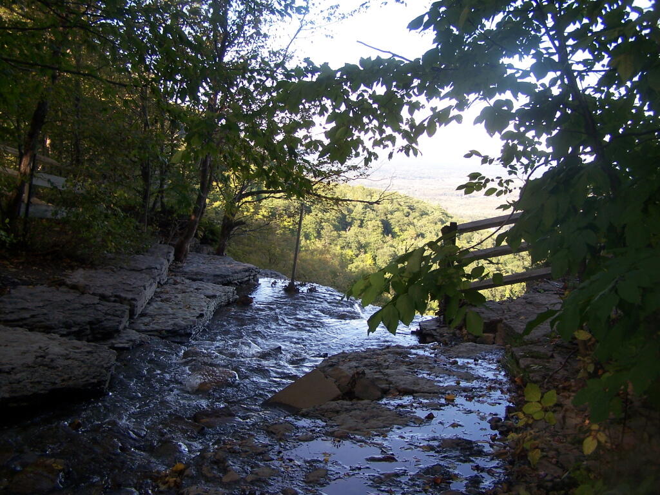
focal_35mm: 38
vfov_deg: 37.7
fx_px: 725
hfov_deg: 49.0
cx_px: 330
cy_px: 248
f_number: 2.8
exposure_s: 1/160
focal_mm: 6.3
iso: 80
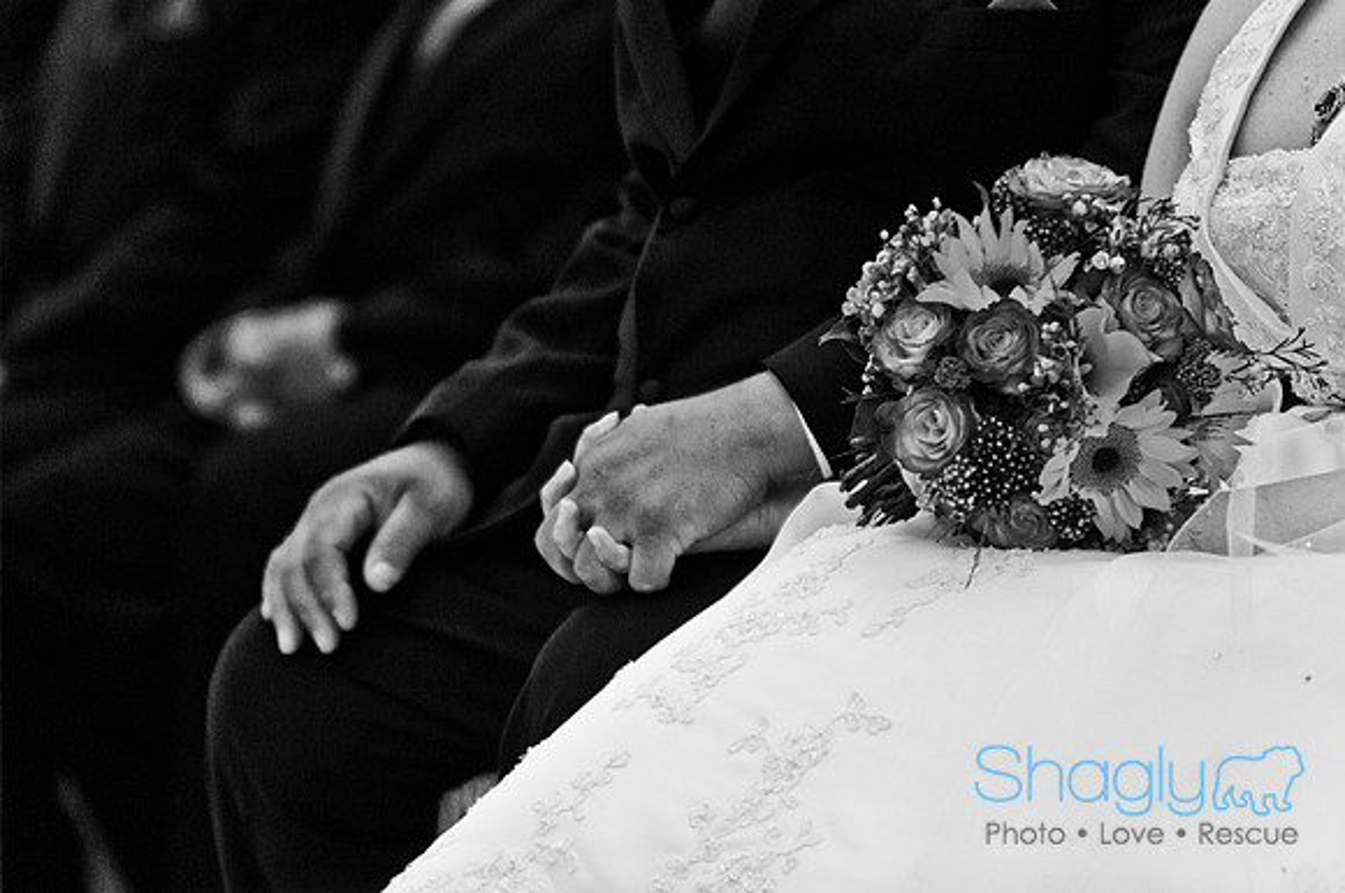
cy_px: 446
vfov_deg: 4.6
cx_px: 672
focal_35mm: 300
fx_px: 11193
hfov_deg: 6.9
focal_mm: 200
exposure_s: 1/100
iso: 640
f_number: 2.8
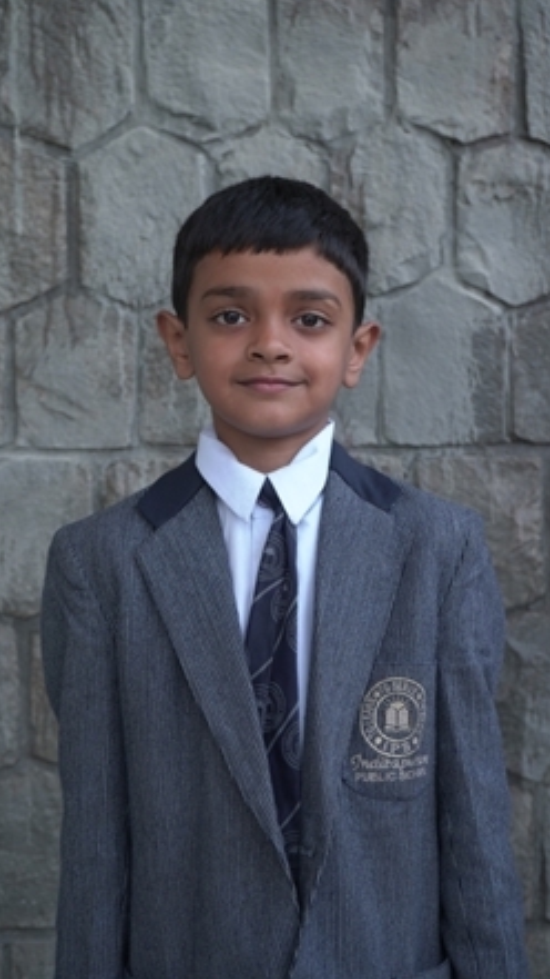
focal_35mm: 67
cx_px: 278
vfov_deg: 31.4
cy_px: 491
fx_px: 1737
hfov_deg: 18.0
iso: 400
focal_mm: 63
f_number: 7.1
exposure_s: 1/125
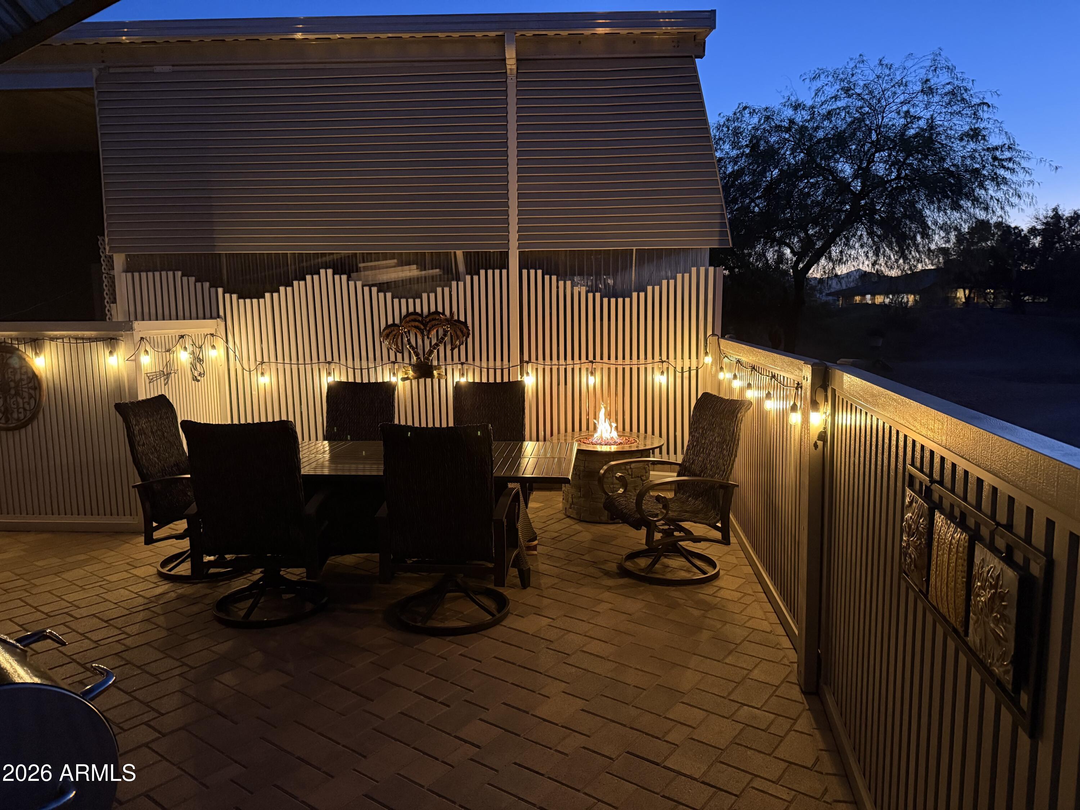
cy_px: 405
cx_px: 540
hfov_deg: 71.6
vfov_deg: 56.8
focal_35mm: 24
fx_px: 749
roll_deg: +0.6
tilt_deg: -6.2
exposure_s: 1/40
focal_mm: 6.76
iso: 800
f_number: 1.78
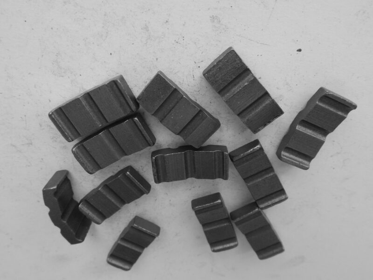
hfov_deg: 69.4
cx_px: 186
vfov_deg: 54.9
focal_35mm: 25
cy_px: 140
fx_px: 269
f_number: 3.1
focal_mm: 4.5
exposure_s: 1/250
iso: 360
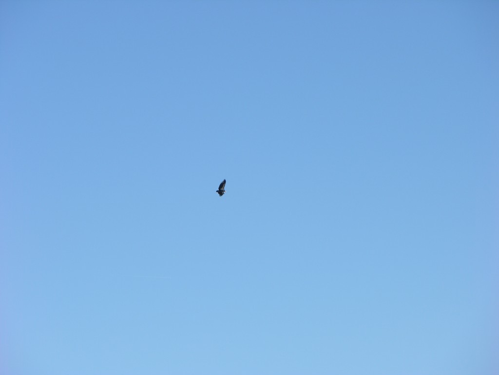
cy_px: 188
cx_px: 250
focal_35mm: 280
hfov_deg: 7.1
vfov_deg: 5.3
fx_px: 4036
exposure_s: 1/279
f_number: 5.9
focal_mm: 71.2
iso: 50
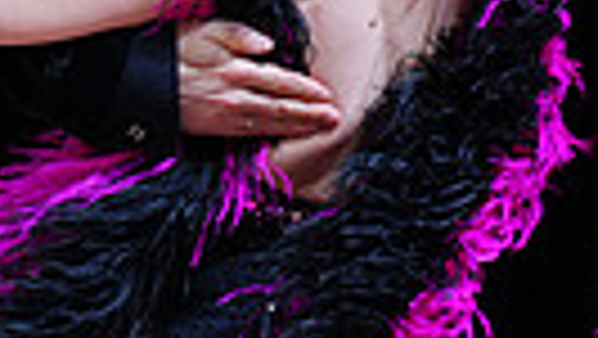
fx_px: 7600
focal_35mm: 479
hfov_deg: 4.5
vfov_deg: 2.5
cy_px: 523
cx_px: 88
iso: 640
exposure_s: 1/500
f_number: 2.8
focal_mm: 105
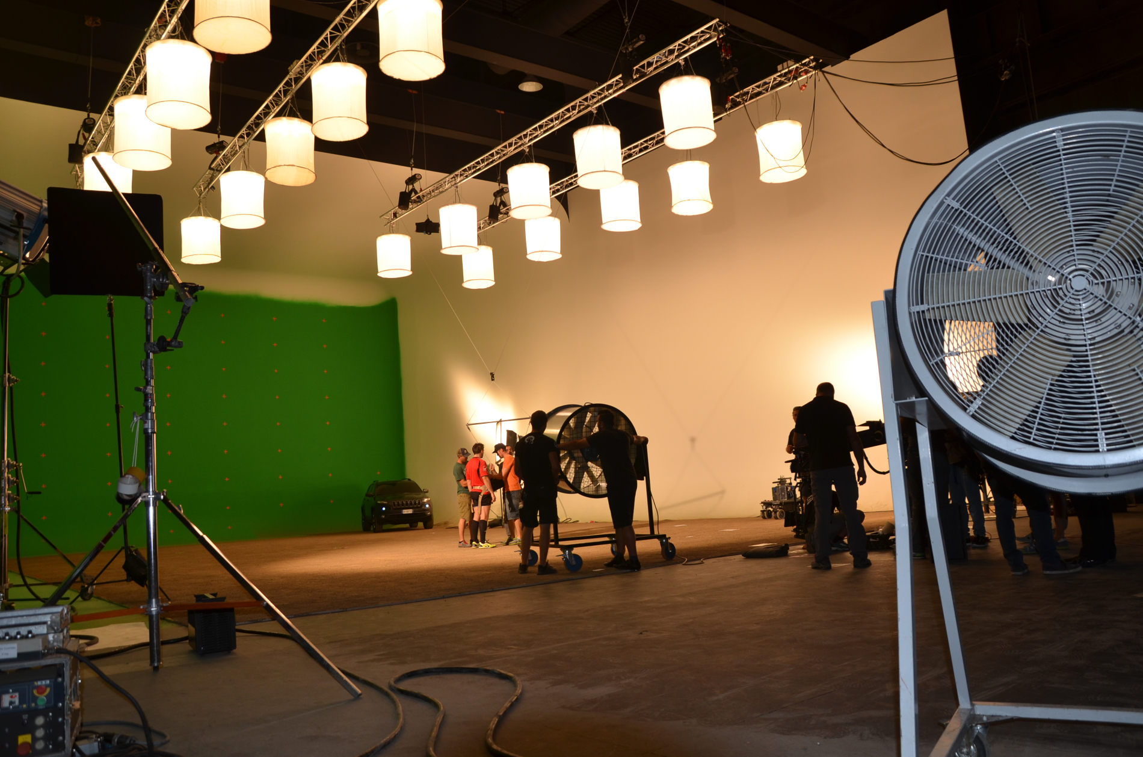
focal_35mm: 27
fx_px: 855
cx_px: 572
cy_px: 378
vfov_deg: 47.7
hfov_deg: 67.5
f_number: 3.5
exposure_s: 1/200
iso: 200
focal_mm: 18
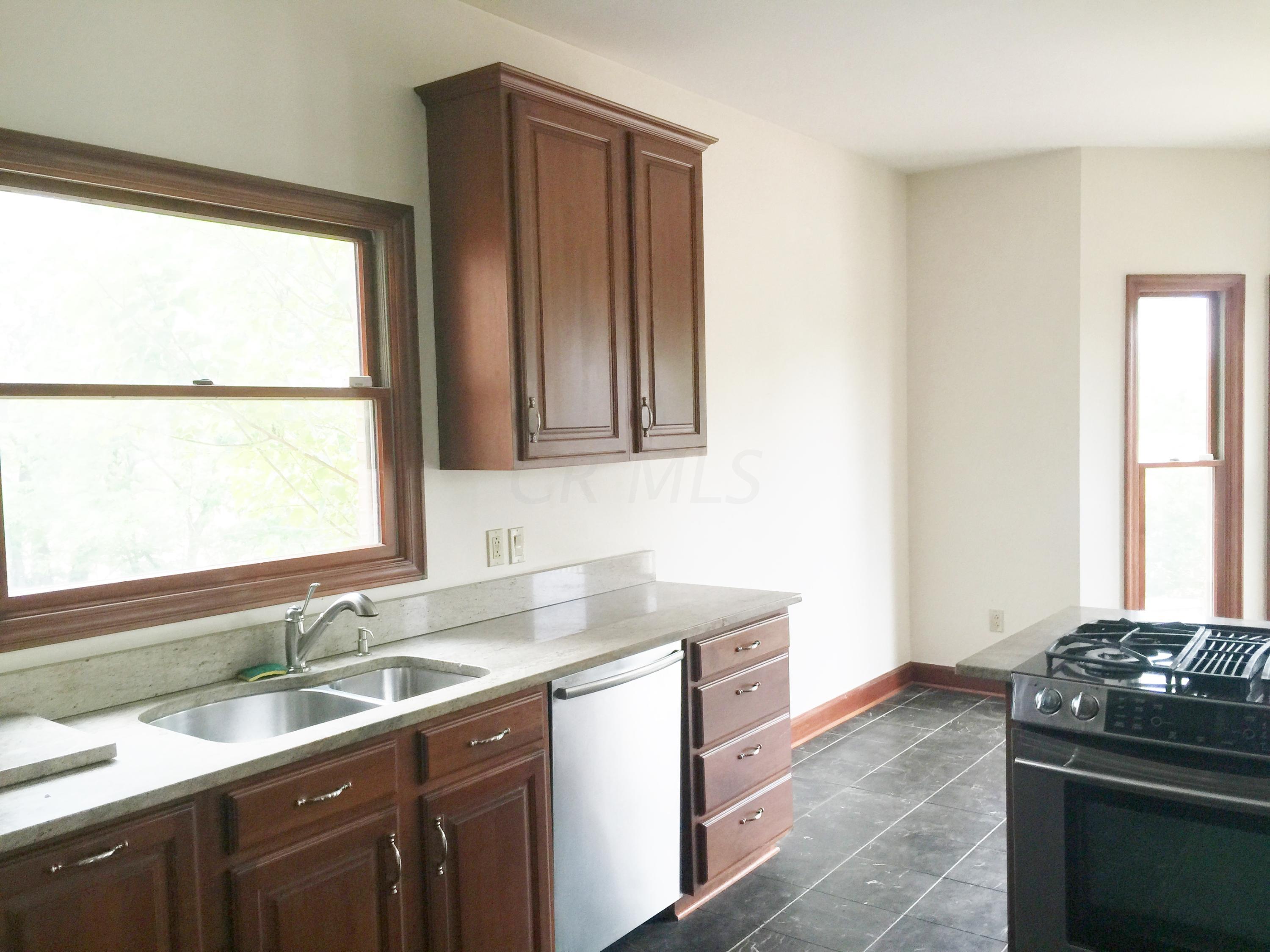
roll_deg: +0.1
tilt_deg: -1.6
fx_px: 1064
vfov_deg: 48.2
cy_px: 476
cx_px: 635
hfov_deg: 61.7
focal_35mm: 29
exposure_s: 1/30
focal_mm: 4.15
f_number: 2.2
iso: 32
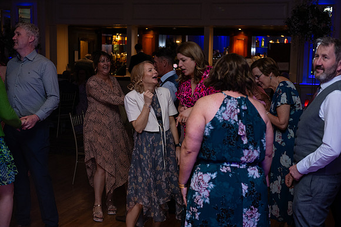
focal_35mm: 55
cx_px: 170
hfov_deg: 36.2
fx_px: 521
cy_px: 114
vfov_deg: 24.6
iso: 640
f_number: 3.5
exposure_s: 1/160
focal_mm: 55
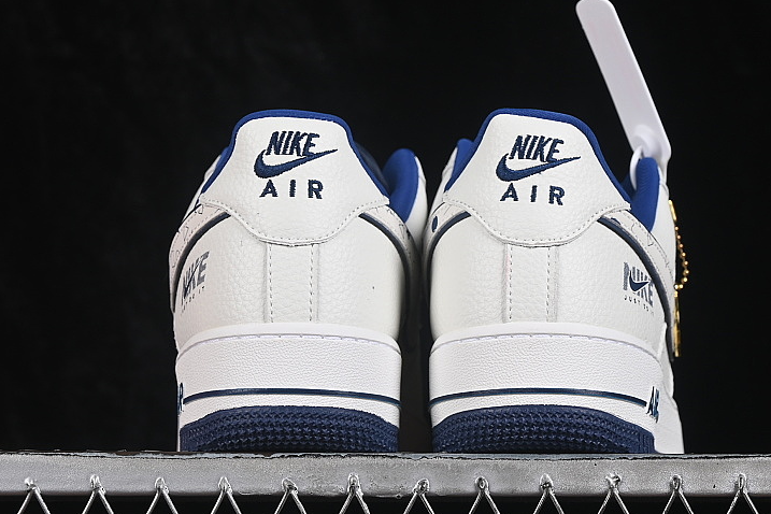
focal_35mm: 113
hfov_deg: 18.1
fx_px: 2420
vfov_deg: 12.1
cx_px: 422
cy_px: 211
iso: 160
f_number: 8
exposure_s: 1/80
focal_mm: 50
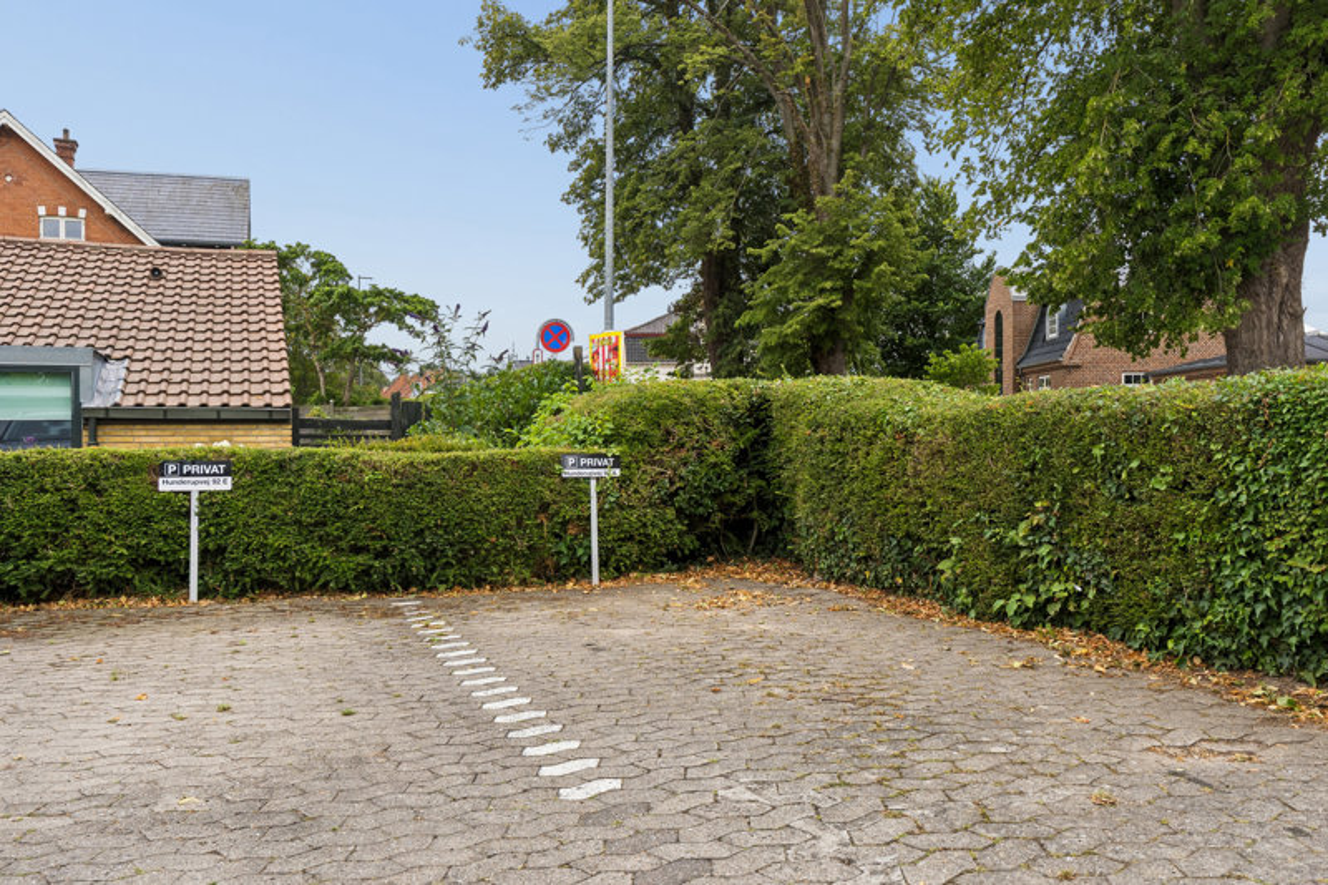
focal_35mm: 29
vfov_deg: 44.6
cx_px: 664
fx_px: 1079
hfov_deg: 63.2
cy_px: 442
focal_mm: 19.5
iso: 200
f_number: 8
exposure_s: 1/200
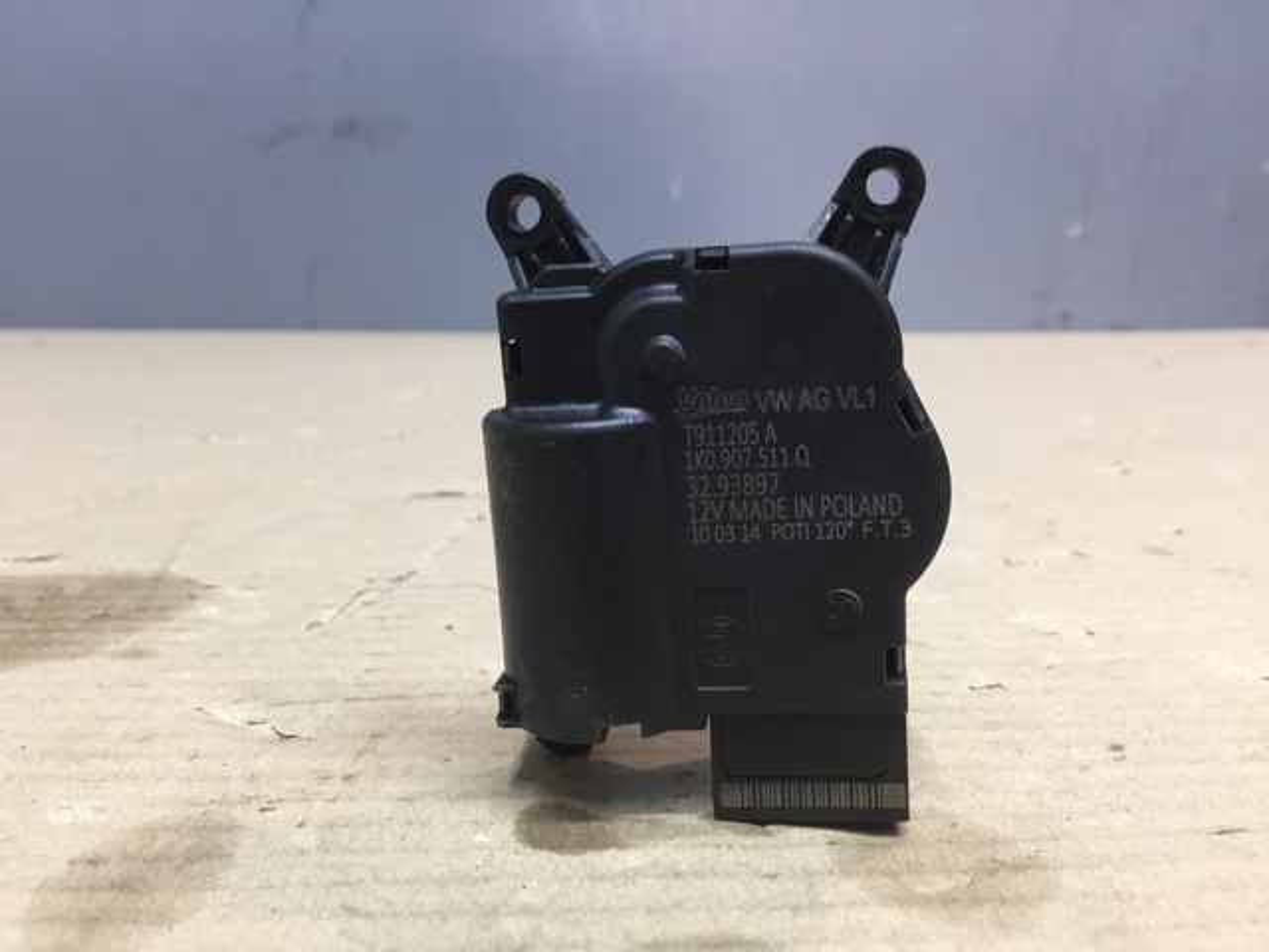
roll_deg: -1.4
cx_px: 634
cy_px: 476
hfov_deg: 61.7
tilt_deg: -12.3
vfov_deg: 48.2
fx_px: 1063
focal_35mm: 29
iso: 100
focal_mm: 4.15
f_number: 2.2
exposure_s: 1/33
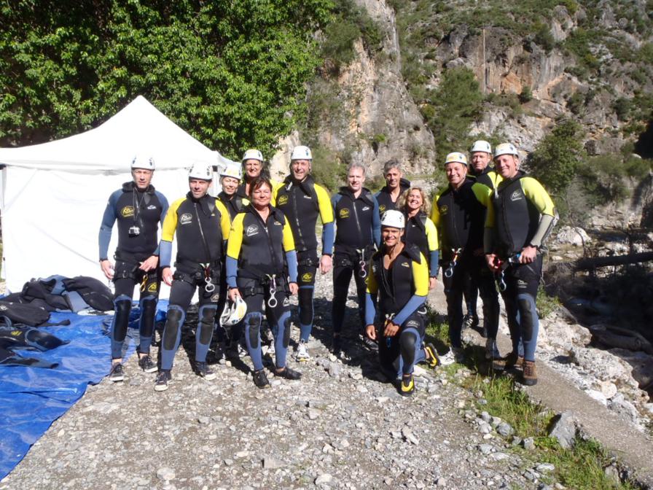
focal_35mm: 28
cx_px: 326
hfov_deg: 63.4
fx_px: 528
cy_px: 245
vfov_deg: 49.7
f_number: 4.5
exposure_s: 1/400
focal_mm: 5
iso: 80
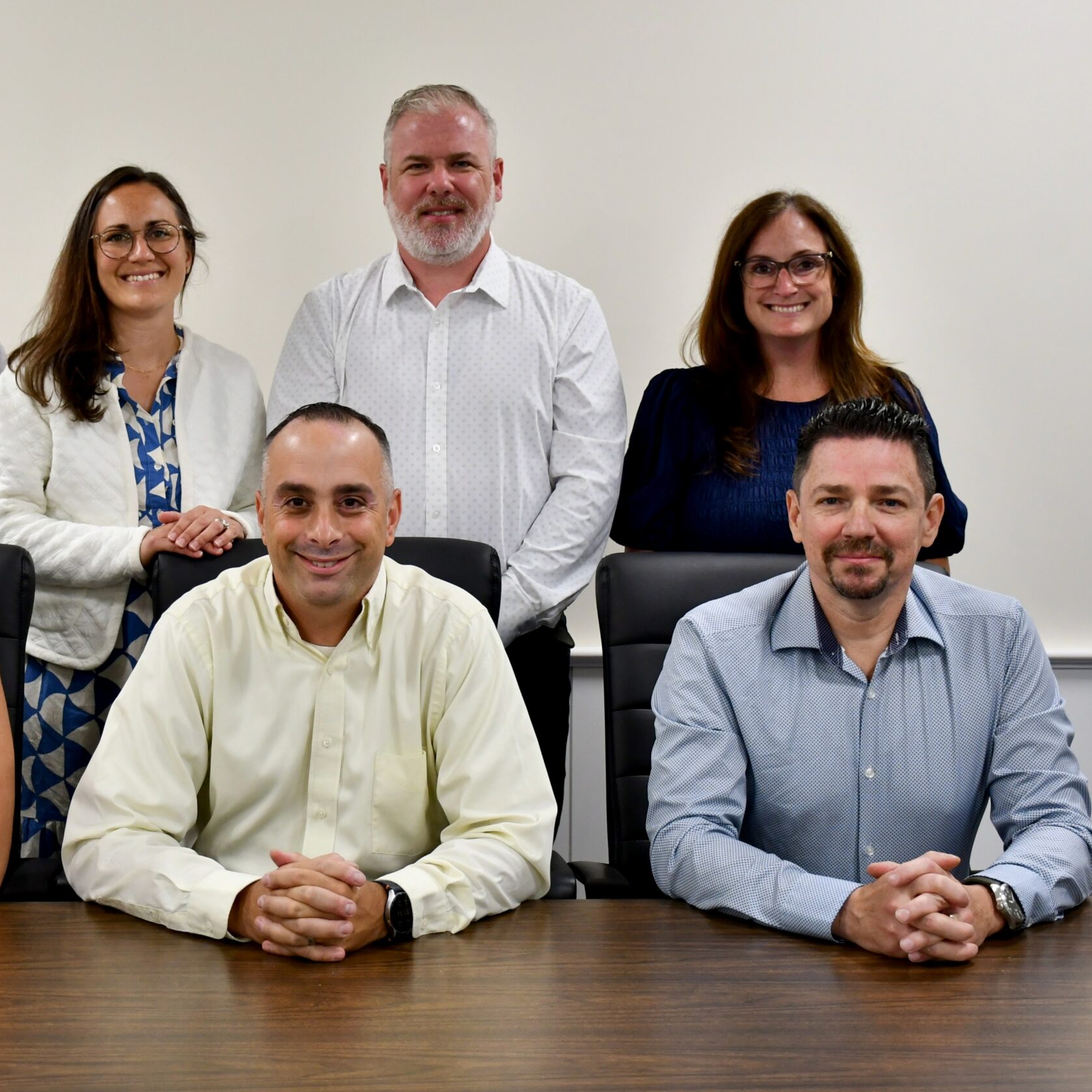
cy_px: 547
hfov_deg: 29.2
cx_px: 323
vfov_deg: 29.6
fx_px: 2070
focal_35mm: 58
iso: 900
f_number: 4
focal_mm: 30
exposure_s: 1/125
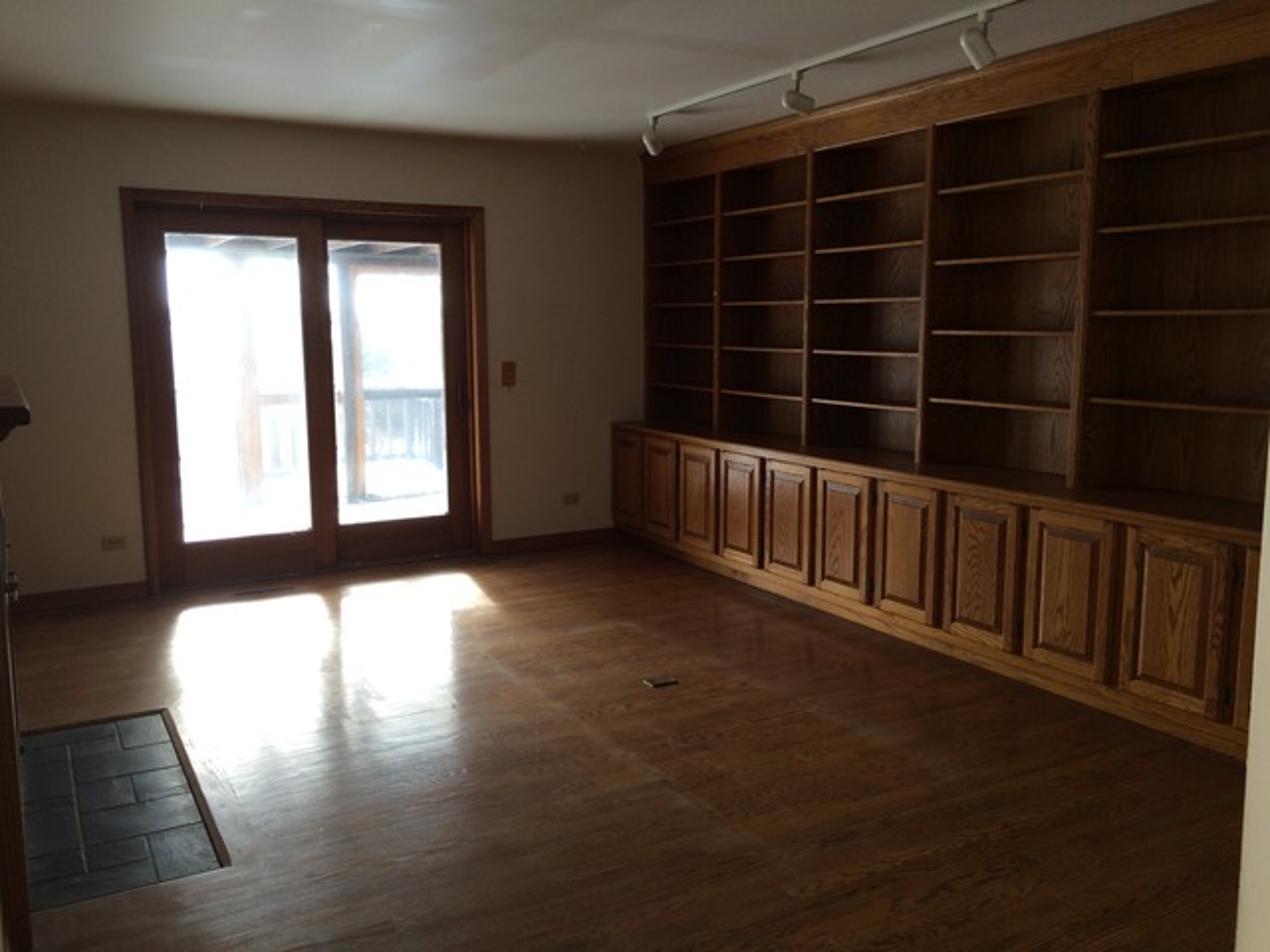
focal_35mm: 29
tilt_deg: -7.2
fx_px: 1064
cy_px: 476
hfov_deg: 61.7
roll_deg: +2.4
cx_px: 635
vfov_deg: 48.2
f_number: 2.2
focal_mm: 4.15
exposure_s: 1/60
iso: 40
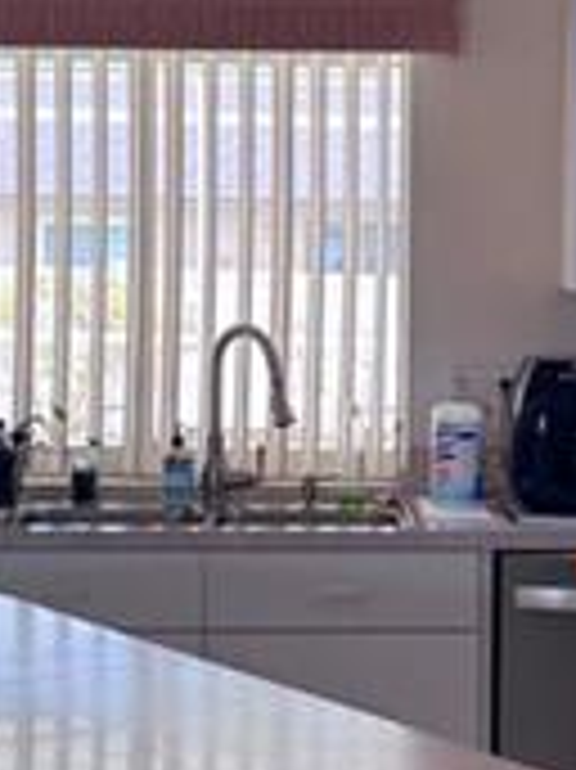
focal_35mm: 108
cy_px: 392
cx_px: 414
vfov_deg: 18.2
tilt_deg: -3.0
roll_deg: -0.7
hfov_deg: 13.7
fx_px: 2399
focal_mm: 6.76
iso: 100
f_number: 1.78
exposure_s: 1/123
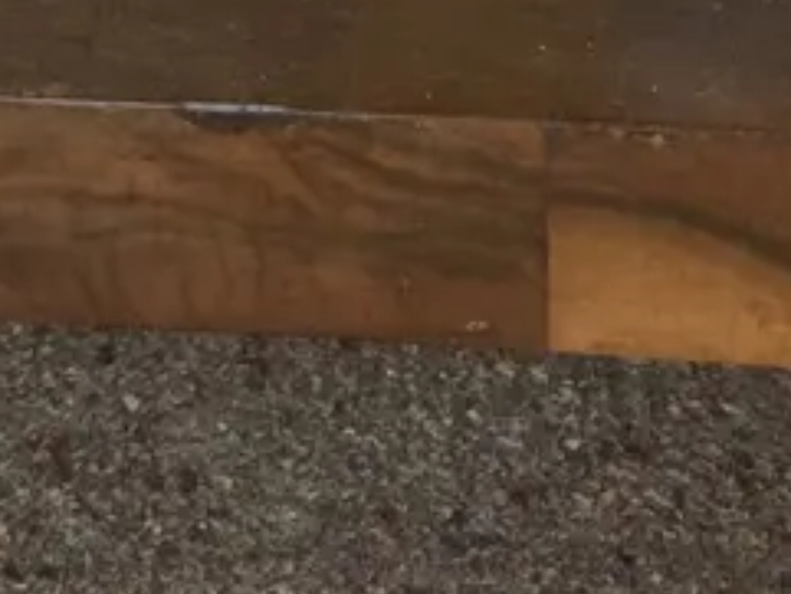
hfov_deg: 16.5
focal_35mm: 119
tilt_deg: -30.0
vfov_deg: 11.8
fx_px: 2721
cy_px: -335
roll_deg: +0.8
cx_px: 400
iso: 160
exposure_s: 1/50
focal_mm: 3.99
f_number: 1.8
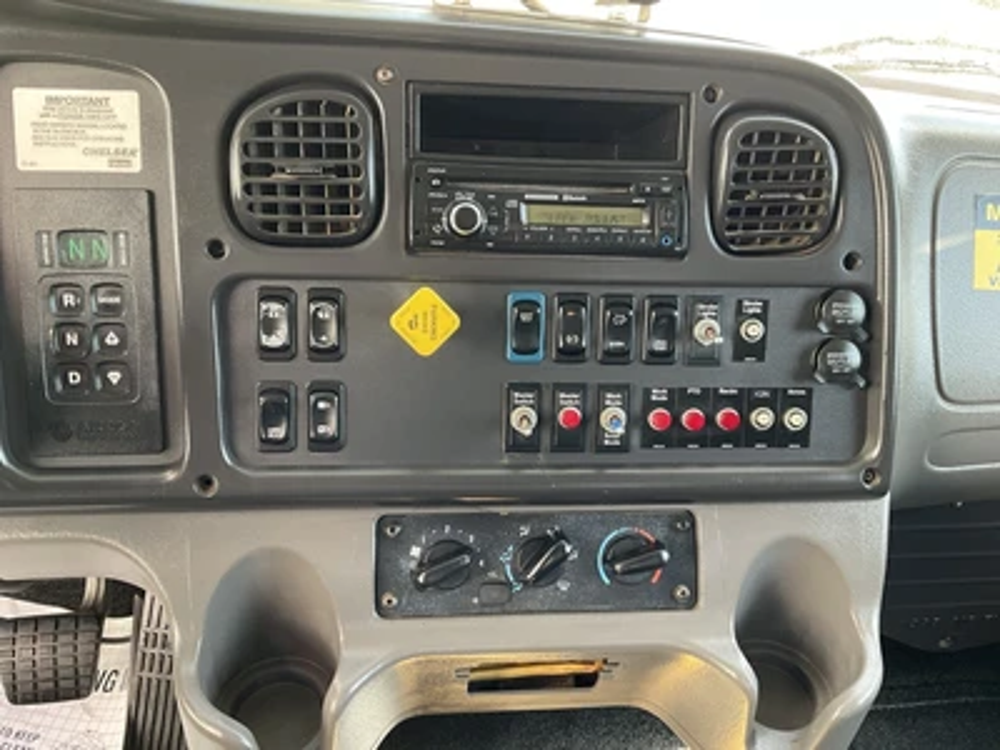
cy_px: 375
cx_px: 500
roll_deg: -6.7
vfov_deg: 48.2
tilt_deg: -32.9
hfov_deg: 61.7
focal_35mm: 29
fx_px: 838
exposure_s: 1/95
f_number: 1.8
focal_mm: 3
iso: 64
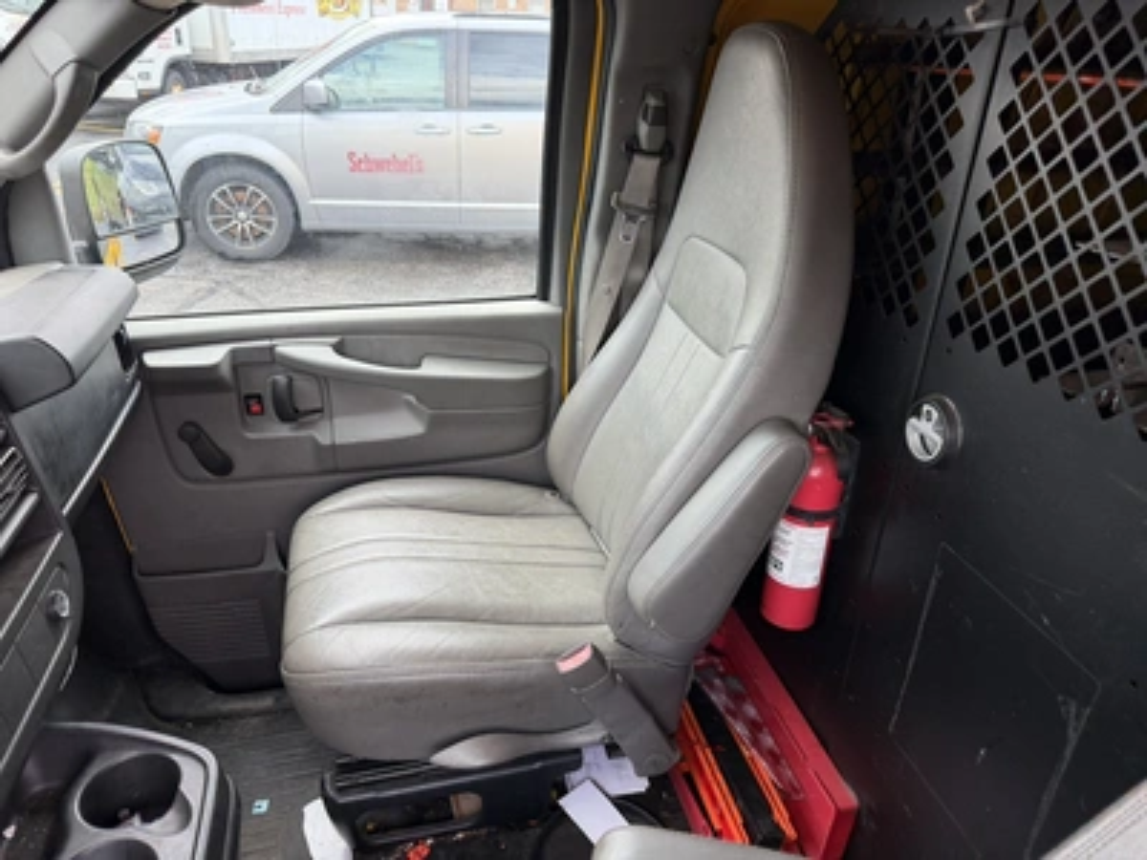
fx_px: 795
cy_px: 430
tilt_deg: -25.8
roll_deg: -4.7
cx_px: 574
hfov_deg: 71.6
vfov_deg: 56.8
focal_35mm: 24
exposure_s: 1/179
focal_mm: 6.76
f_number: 1.78
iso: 160
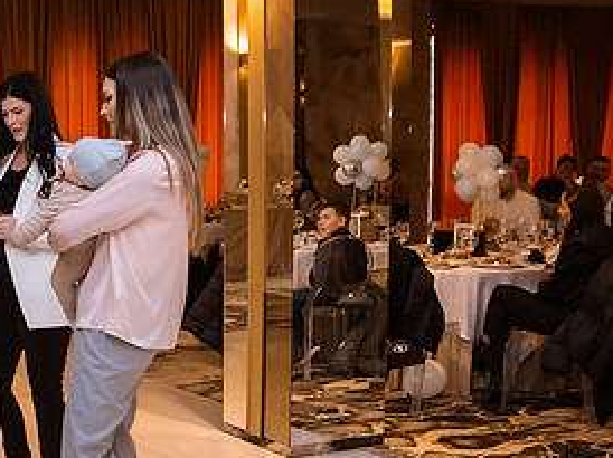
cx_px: -91
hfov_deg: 27.6
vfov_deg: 23.2
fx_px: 1115
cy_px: 289
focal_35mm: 63
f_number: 2.8
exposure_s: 1/125
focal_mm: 24
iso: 1250
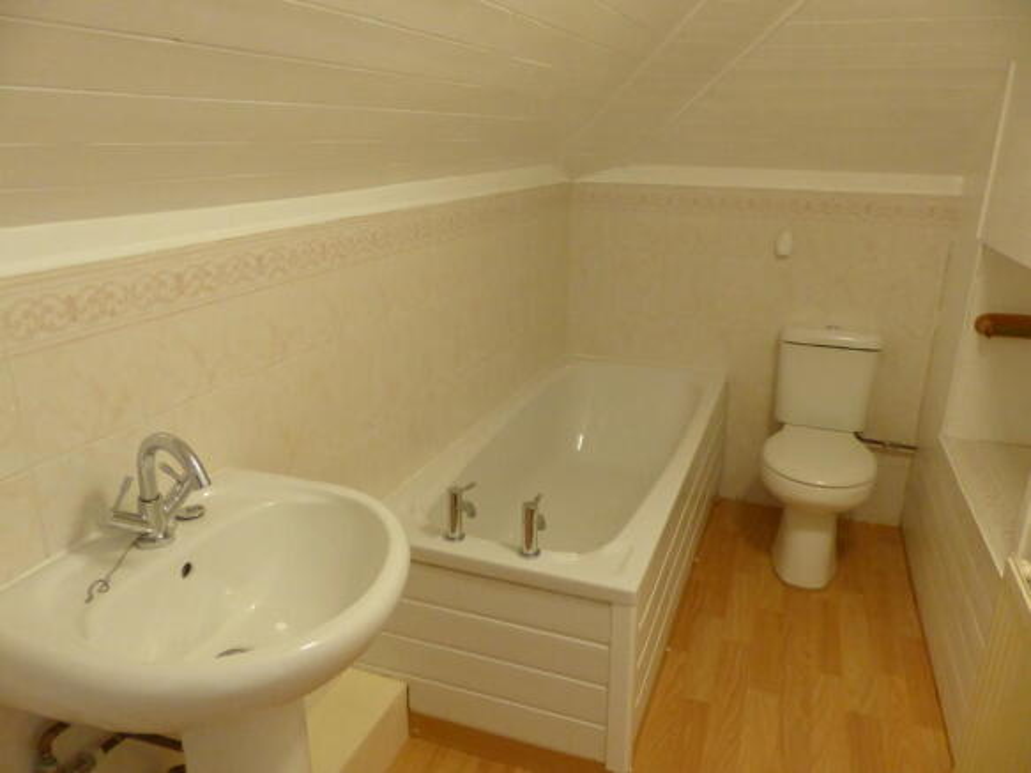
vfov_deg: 54.9
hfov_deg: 69.4
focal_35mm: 25
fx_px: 744
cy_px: 386
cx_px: 516
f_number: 2.8
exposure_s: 1/10
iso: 400
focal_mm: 4.5
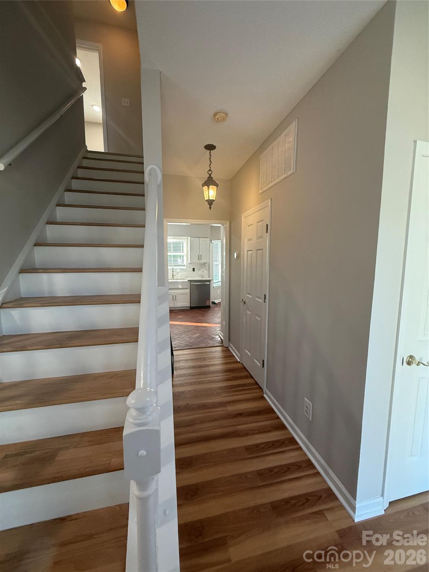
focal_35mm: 14
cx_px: 214
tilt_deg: -5.6
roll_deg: -2.5
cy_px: 286
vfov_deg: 102.1
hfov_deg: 85.7
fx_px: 231
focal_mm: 2.22
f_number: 2.2
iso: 320
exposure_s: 1/120
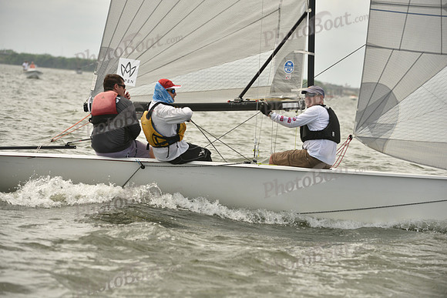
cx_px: 224
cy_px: 149
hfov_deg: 10.3
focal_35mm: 200
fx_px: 2484
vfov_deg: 6.9
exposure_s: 1/1600
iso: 320
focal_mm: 200
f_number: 5.6
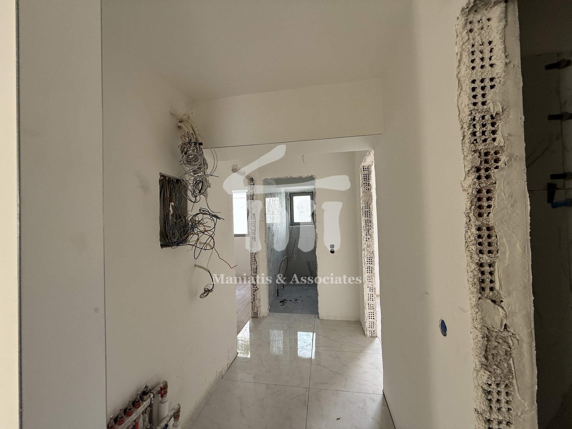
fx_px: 231
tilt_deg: +1.8
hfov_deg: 102.1
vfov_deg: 85.7
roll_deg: +1.3
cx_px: 286
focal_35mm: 14
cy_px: 214
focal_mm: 2.22
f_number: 2.2
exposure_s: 1/99
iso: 160
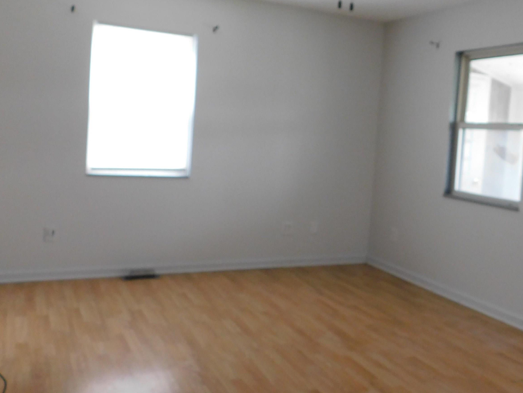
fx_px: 559
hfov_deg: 49.8
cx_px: 319
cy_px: 163
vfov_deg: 38.6
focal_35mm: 37
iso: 320
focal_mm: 4.9
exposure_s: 1/30
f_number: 3.2
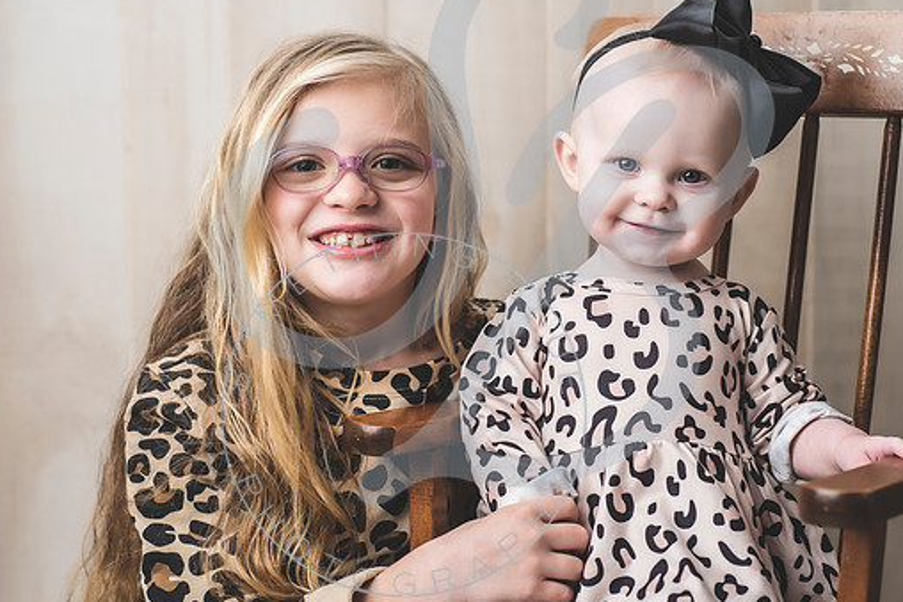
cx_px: 523
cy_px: 293
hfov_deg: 30.5
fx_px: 1656
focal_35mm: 66
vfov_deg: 20.6
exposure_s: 1/200
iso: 200
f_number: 2.8
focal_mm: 50
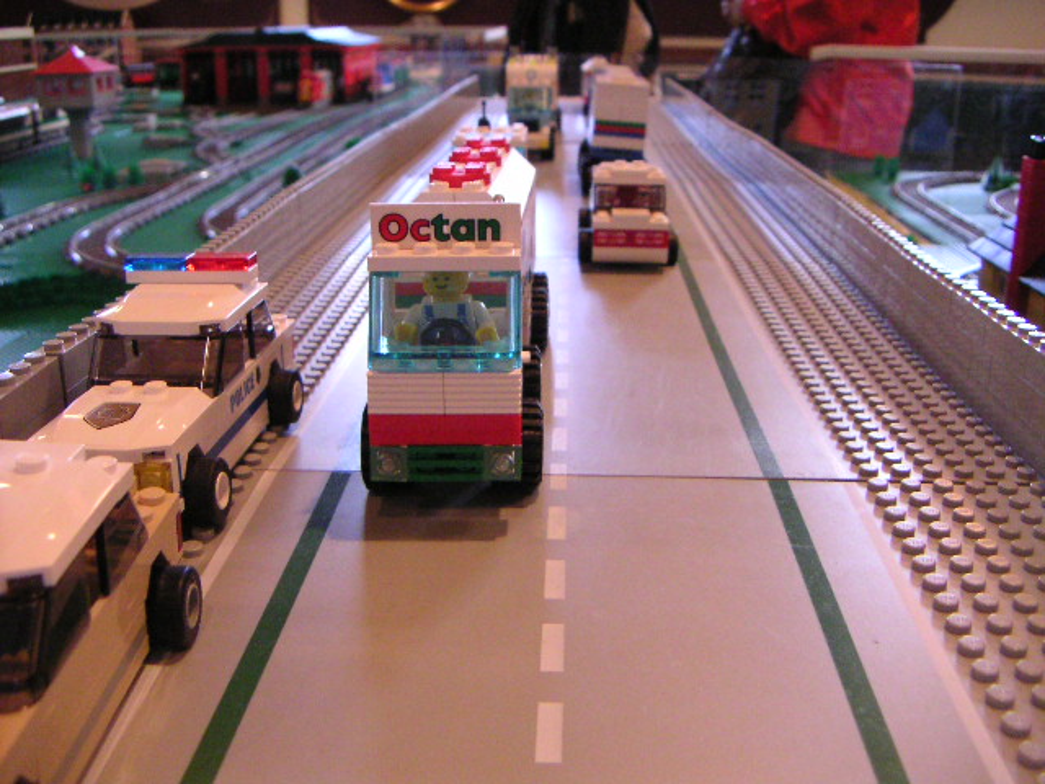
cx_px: 522
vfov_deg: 38.7
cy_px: 392
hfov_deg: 50.1
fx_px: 1117
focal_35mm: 37
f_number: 2.8
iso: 400
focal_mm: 4.8
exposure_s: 1/45
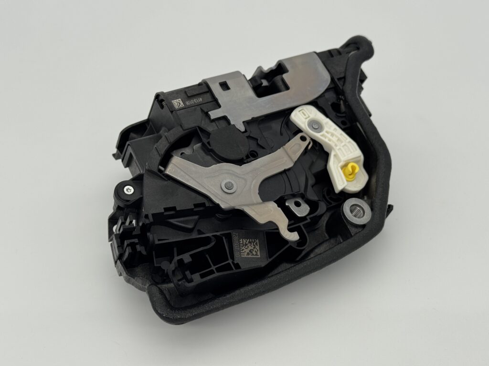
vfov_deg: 30.3
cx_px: 244
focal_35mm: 48
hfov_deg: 39.7
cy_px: 183
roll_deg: -1.6
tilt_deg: -34.2
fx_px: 678
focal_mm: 6.76
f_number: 1.78
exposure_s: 1/1524
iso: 64
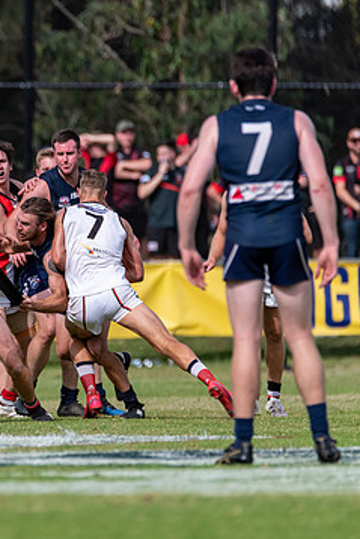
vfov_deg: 2.2
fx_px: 13801
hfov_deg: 1.5
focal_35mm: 921
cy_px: 275
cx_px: -13
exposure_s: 1/3200
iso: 800
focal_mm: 550
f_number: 6.3
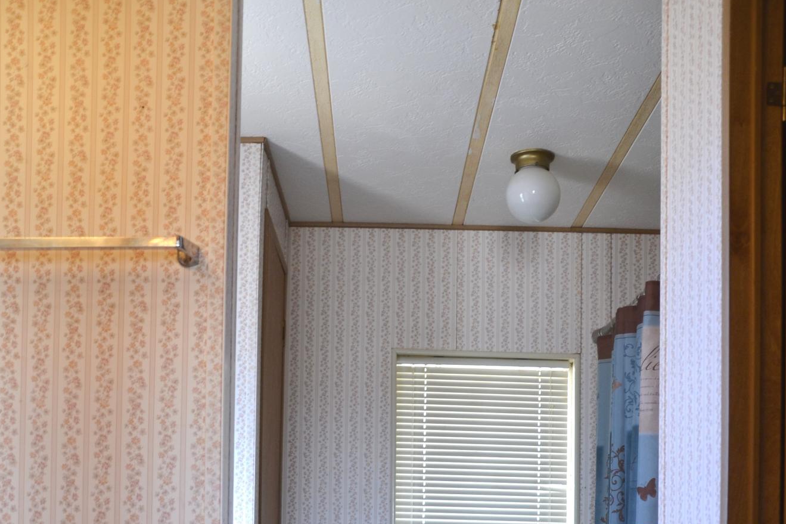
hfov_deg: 41.3
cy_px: 562
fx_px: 1043
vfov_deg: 26.2
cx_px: 392
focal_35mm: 48
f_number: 3.8
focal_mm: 21
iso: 400
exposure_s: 1/60
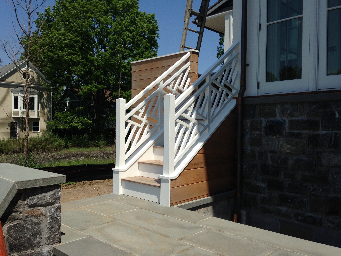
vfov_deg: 42.9
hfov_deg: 55.4
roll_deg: +0.7
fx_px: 325
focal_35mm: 33
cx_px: 170
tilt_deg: -0.7
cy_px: 128
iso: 50
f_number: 2.4
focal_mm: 4.12
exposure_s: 1/2463
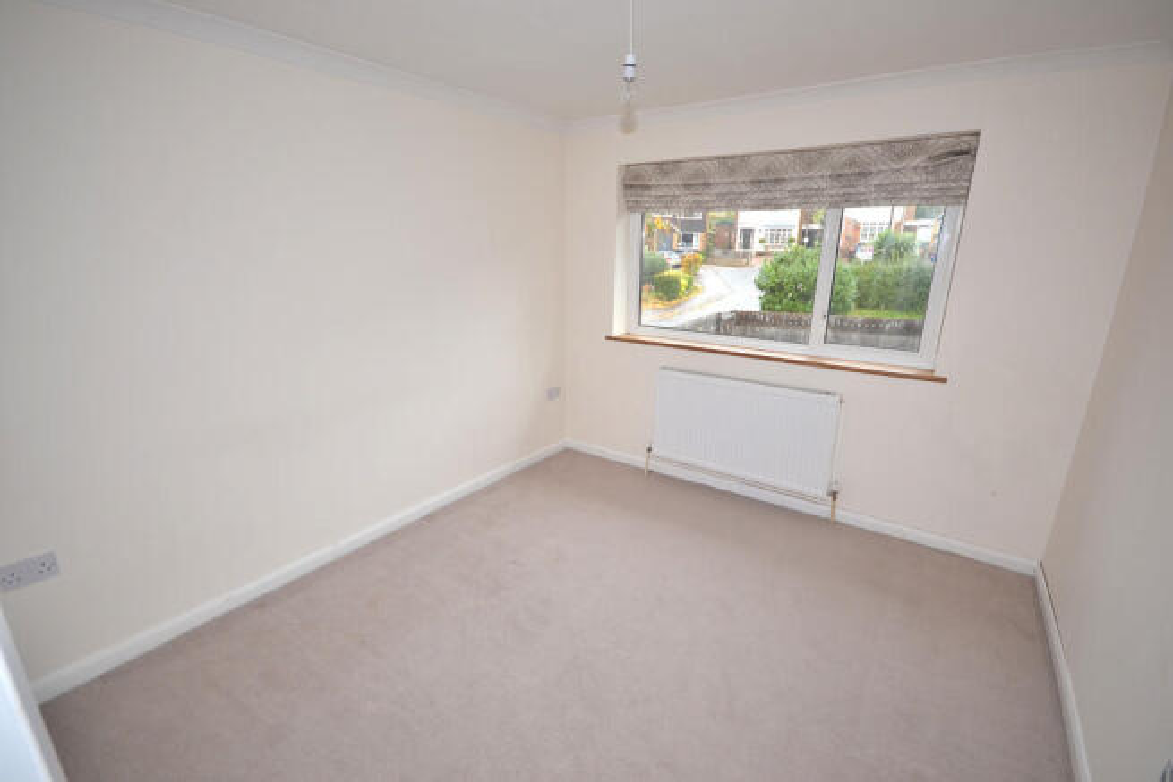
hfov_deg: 100.4
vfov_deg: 77.4
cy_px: 391
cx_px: 586
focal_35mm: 15
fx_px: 489
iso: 100
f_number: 4
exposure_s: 1/60
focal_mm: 10
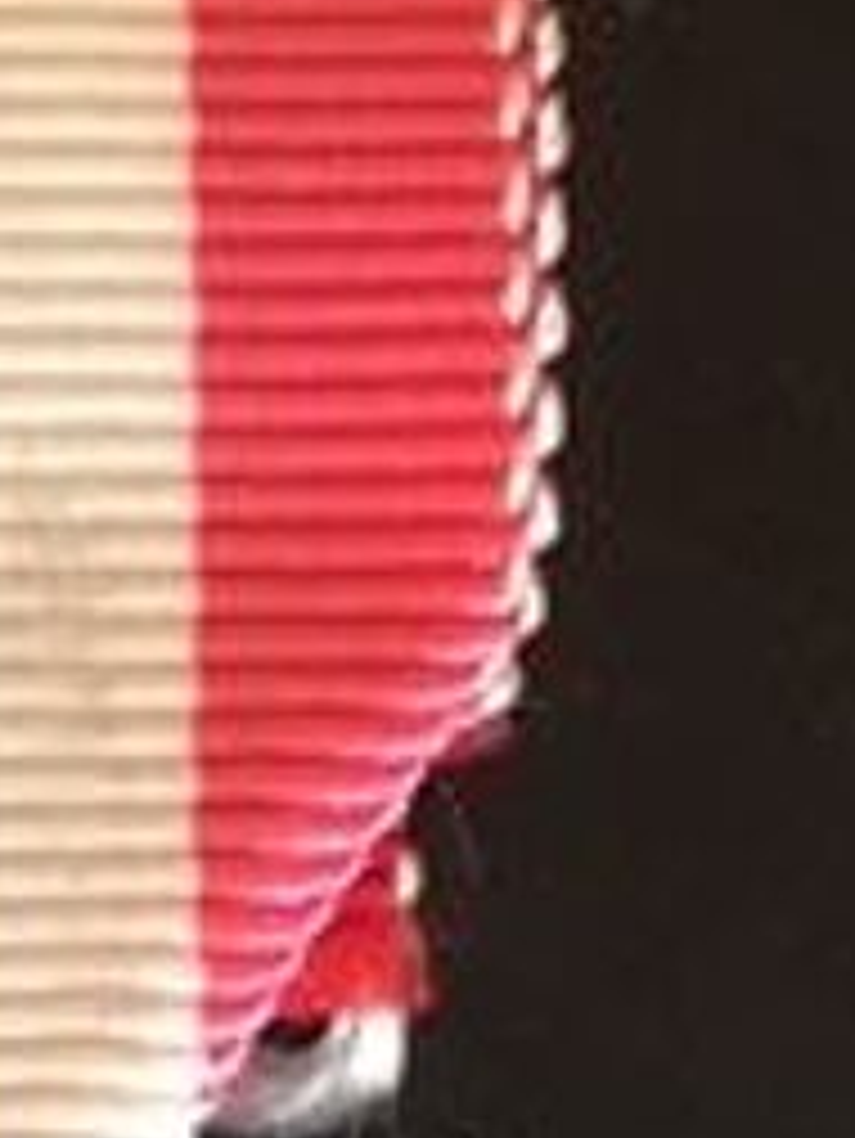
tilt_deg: -85.5
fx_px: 5034
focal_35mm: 153
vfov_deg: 12.5
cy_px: 1487
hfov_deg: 9.4
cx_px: -428
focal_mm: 4.15
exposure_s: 1/33
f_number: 2.2
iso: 200
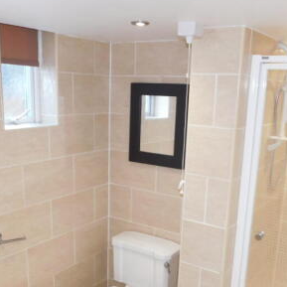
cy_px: 186
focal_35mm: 41
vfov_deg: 40.5
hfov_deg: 40.9
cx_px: 144
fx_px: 385
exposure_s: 1/30
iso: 180
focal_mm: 4
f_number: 3
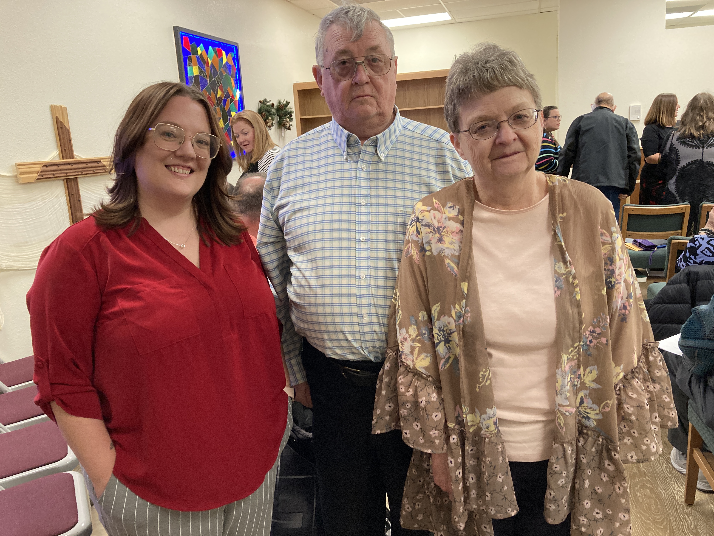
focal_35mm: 28
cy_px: 268
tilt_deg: -13.1
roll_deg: +3.8
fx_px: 578
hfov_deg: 63.4
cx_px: 357
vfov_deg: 49.7
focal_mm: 3.99
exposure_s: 1/60
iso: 250
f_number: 1.8
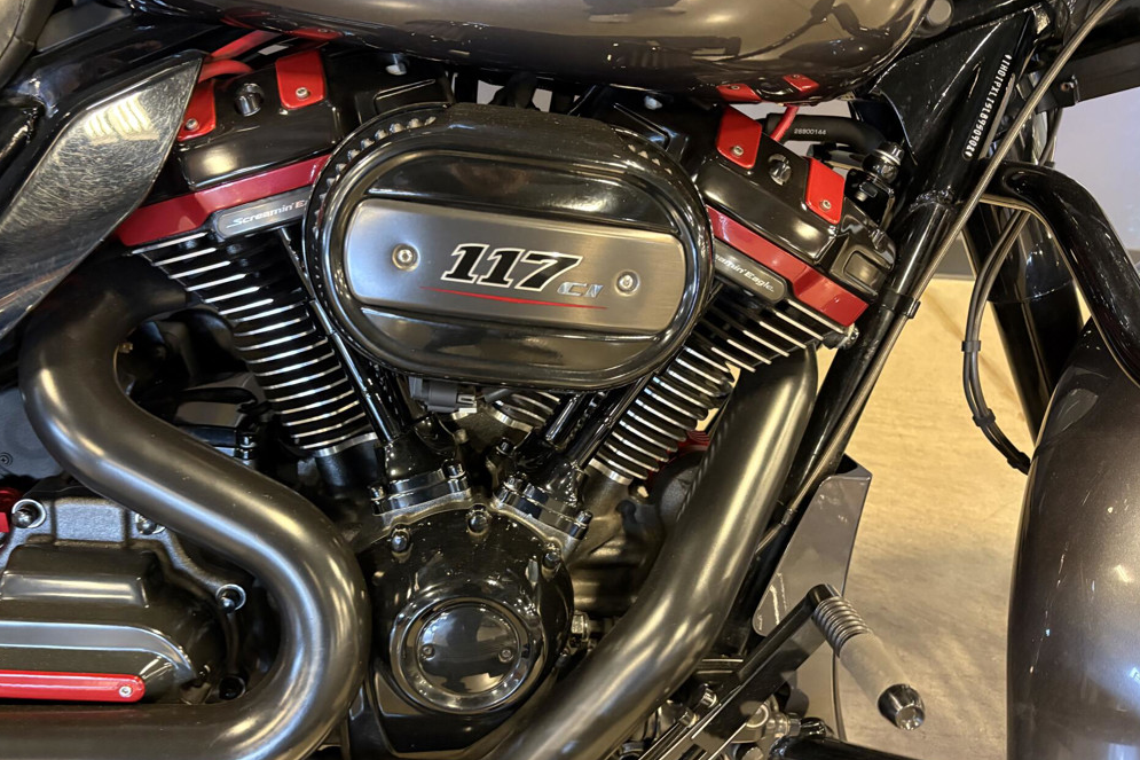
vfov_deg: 44.9
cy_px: 395
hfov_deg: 63.6
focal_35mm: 29
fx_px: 918
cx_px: 533
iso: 640
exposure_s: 1/38
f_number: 1.6
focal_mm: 5.96
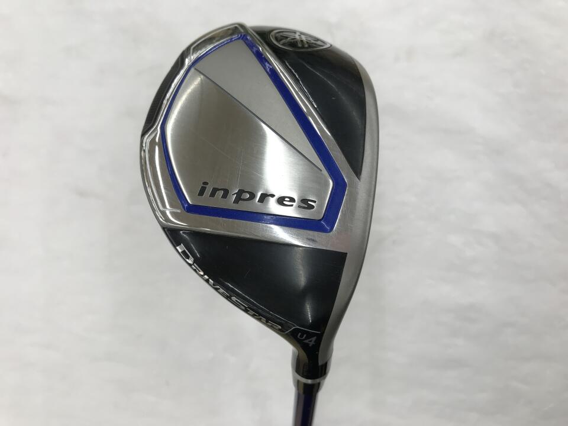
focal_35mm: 28
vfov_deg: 49.7
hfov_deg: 63.4
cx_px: 284
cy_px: 213
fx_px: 459
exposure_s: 1/120
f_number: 1.8
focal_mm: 3.99
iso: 32
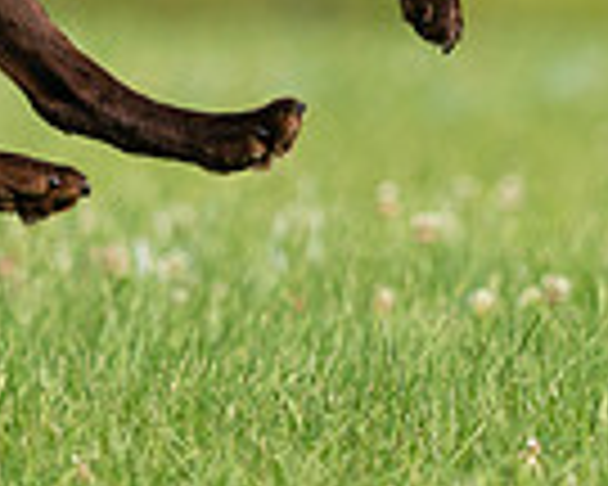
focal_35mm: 1744
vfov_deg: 0.9
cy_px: -106
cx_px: 347
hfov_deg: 1.1
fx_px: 31382
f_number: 6.3
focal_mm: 433
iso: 1250
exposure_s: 1/4000
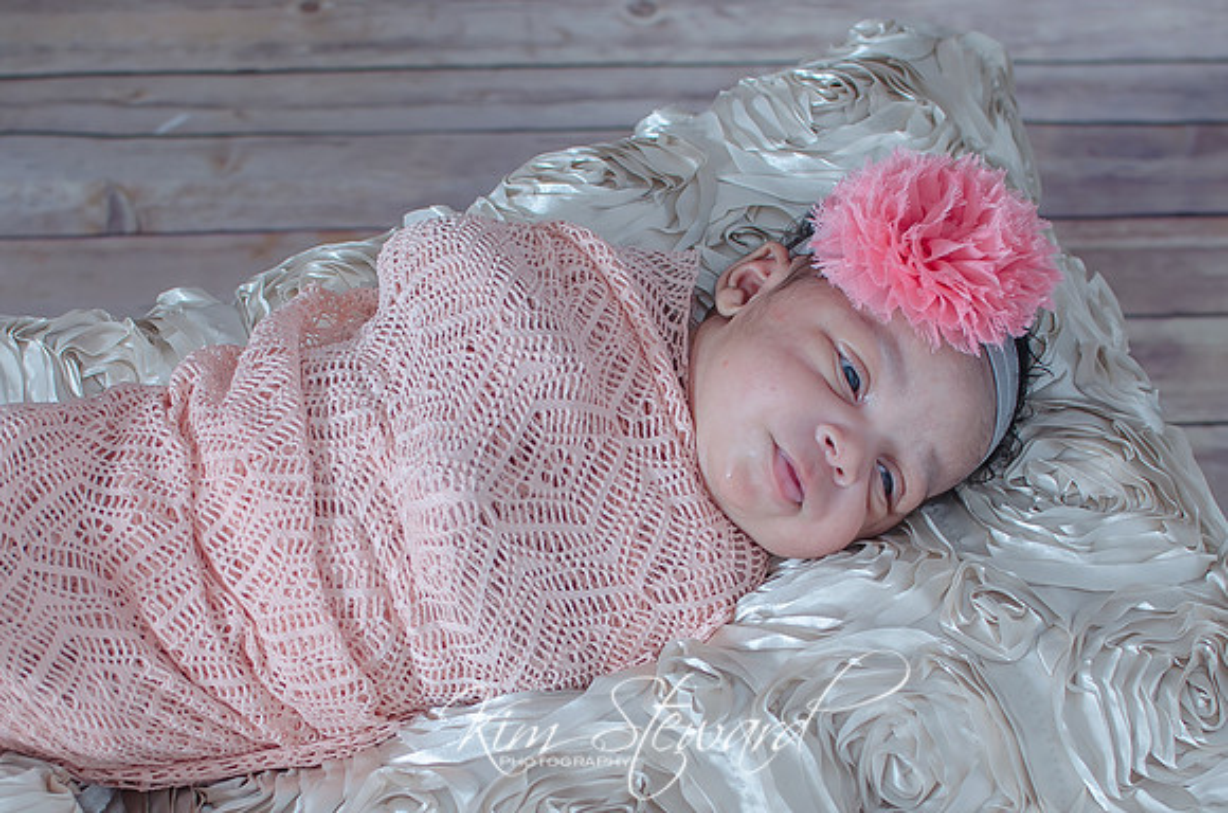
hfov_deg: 24.1
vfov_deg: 16.0
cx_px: 560
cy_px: 608
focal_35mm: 84
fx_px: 2870
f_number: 3.5
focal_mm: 35
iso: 100
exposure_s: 1/200
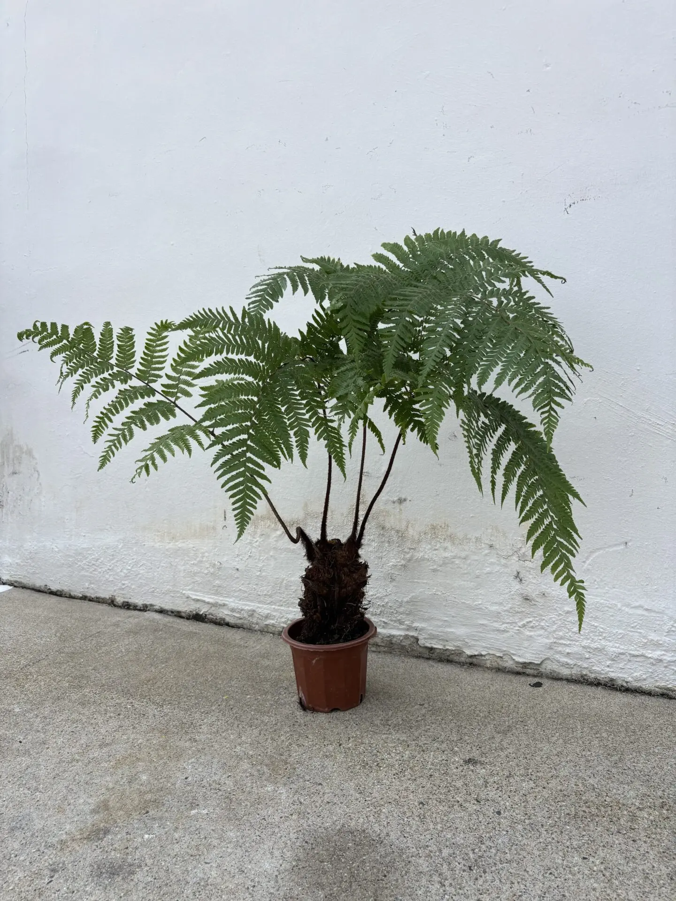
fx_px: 677
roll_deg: -1.2
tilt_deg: -2.8
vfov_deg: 67.3
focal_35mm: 26
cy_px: 450
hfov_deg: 53.1
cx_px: 338
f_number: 1.6
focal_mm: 5.96
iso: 50
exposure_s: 1/2024
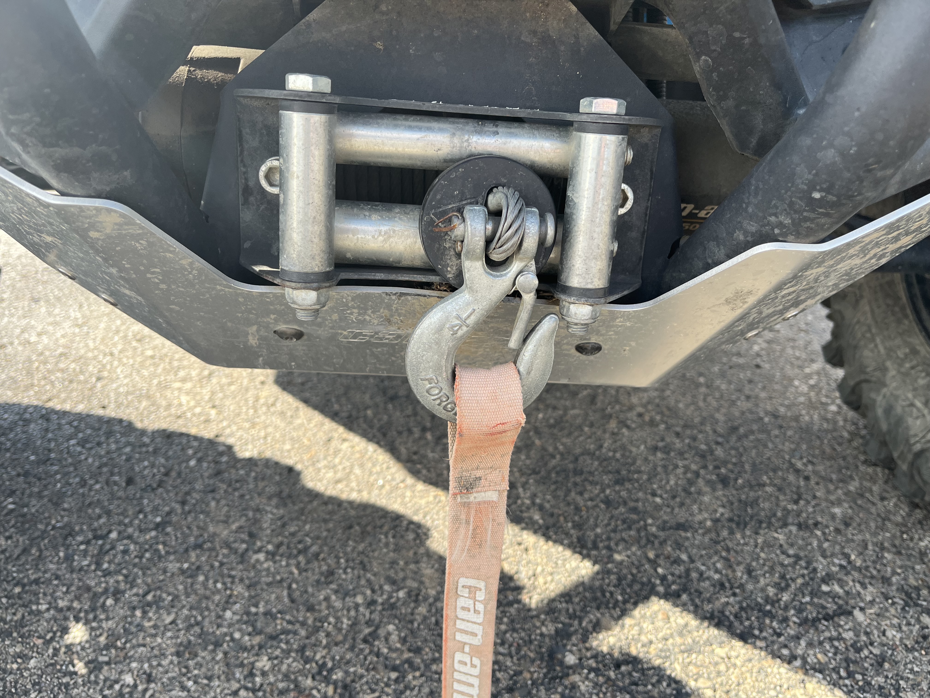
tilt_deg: -23.9
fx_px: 699
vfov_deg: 53.1
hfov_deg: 67.3
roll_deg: -2.1
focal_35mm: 26
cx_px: 465
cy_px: 349
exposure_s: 1/497
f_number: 1.6
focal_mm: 5.1
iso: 50
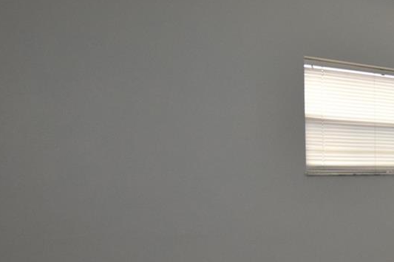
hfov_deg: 31.8
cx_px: 528
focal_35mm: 45
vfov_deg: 28.7
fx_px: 492
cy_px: 237
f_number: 5
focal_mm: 10
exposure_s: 1/100
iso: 800
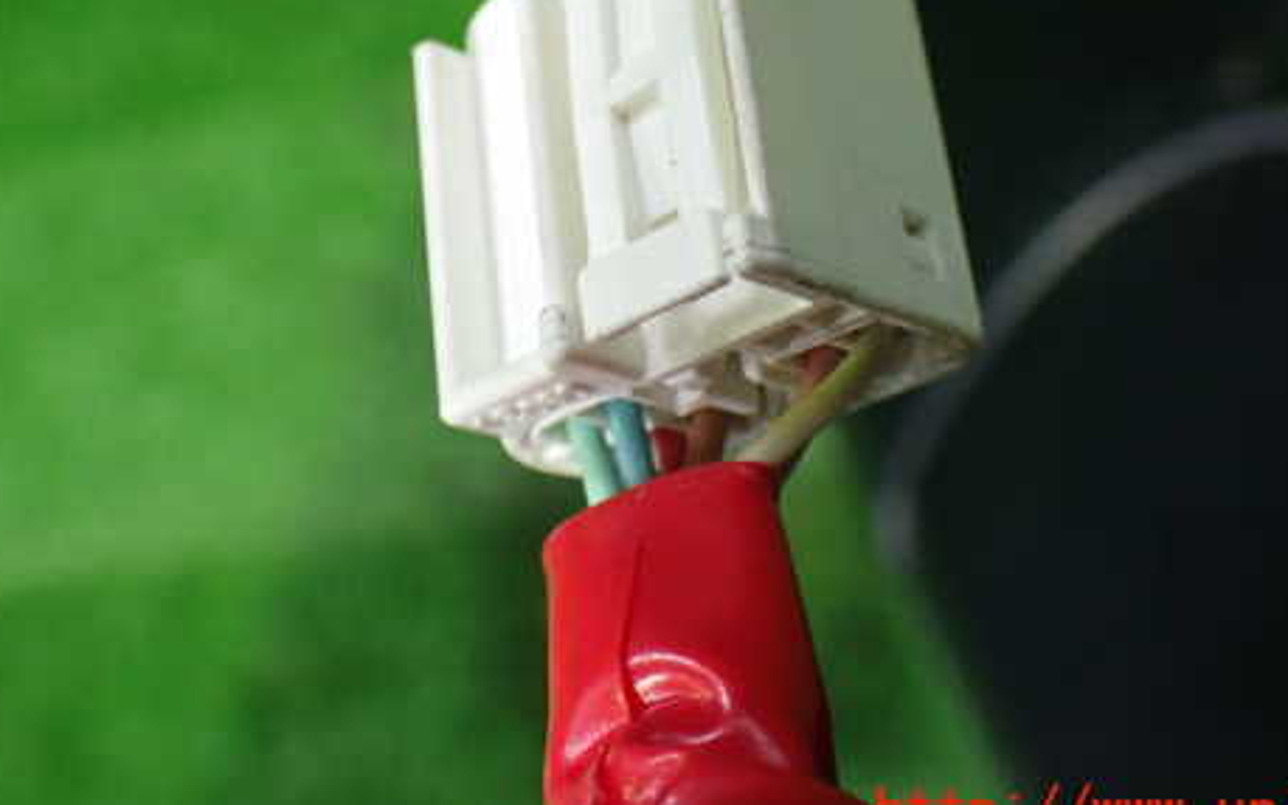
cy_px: 217
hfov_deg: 40.3
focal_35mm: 50
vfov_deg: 25.6
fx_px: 1755
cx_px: 666
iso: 800
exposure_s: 1/50
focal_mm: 6.37
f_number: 2.5
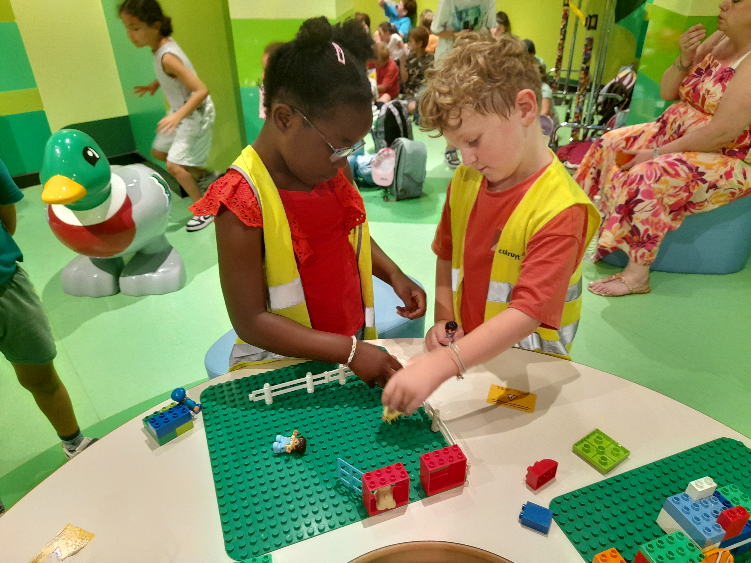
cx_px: 376
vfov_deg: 54.9
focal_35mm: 25
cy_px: 282
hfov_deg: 69.4
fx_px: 542
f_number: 2
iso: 250
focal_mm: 4.6
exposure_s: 1/50
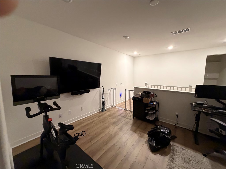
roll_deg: +0.5
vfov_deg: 85.7
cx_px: 113
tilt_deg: -5.6
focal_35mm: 14
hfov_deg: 102.1
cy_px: 84
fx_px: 91
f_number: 2.2
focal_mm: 2.22
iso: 640
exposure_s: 1/60
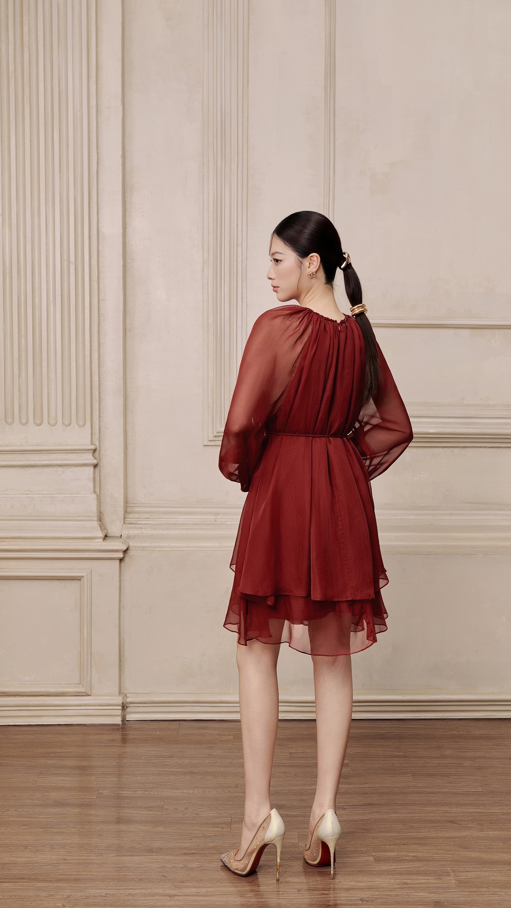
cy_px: 472
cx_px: 298
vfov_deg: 42.1
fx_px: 1180
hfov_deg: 24.4
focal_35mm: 49
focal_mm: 45
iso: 200
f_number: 7.1
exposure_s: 1/160
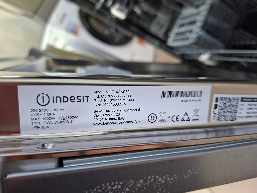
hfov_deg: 73.9
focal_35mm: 23
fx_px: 171
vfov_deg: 58.9
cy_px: 96
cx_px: 128
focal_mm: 5.54
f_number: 1.8
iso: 400
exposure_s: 1/25
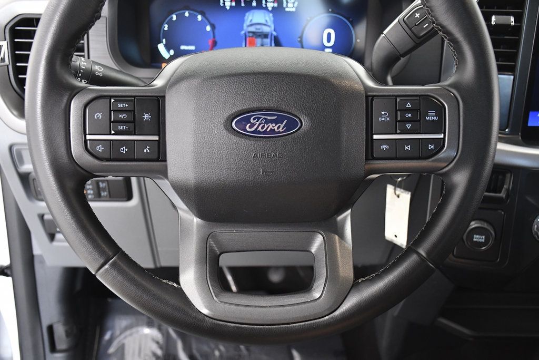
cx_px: 270
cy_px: 180
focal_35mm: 39
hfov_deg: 49.5
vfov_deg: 34.2
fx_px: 584
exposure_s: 1/80
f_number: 3.8
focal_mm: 26
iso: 2500
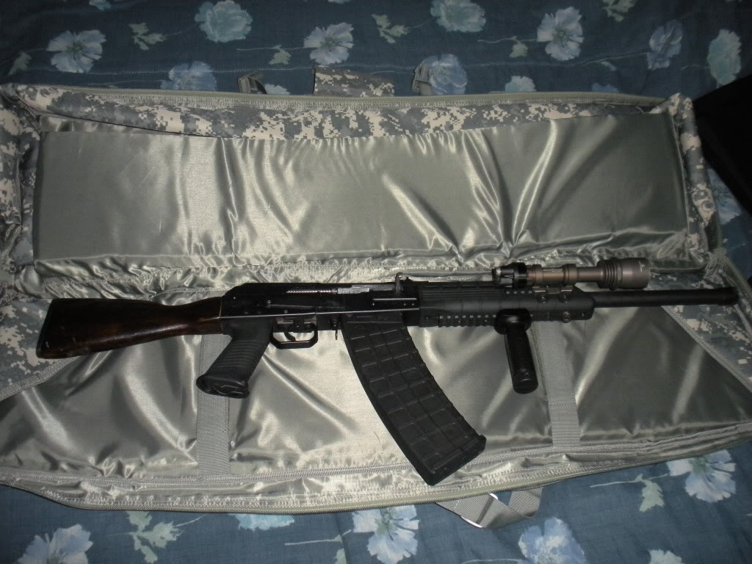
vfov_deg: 40.7
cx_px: 376
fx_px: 760
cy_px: 282
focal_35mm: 35
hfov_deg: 52.6
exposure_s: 1/60
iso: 400
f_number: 3.5
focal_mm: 6.3
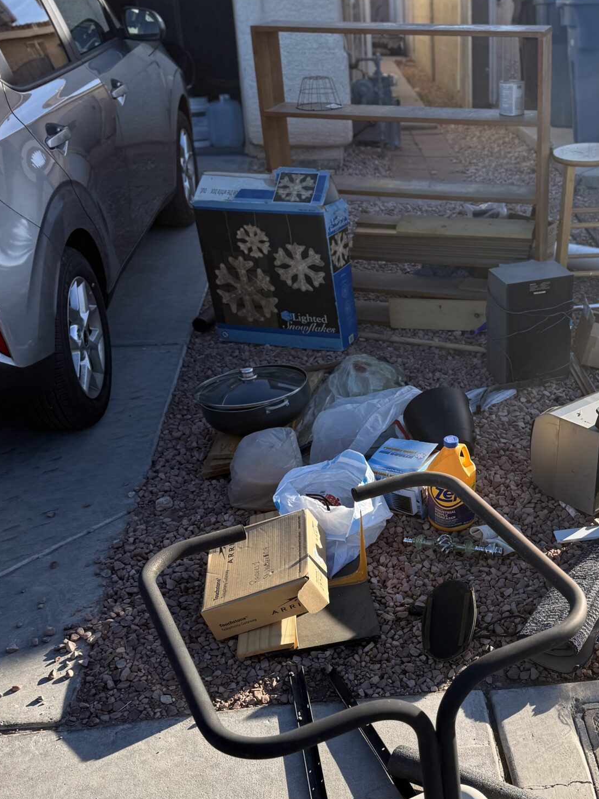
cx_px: 491
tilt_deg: -27.3
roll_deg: -2.1
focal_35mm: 42
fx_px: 969
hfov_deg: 33.2
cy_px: 508
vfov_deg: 44.4
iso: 80
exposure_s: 1/2370
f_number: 1.78
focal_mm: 6.76
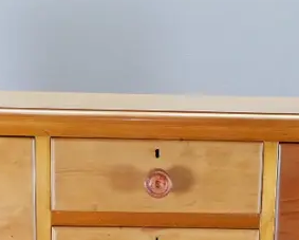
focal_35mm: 120
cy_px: 383
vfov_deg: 12.1
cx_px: 173
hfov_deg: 16.0
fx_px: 1063
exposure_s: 1/50
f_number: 7.1
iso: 3200
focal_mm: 17
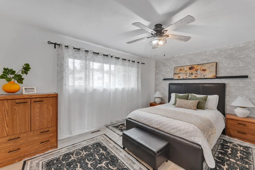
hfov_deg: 104.3
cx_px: 128
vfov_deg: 81.2
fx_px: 99
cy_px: 85
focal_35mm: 14
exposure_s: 1/15
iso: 400
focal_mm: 14
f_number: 8
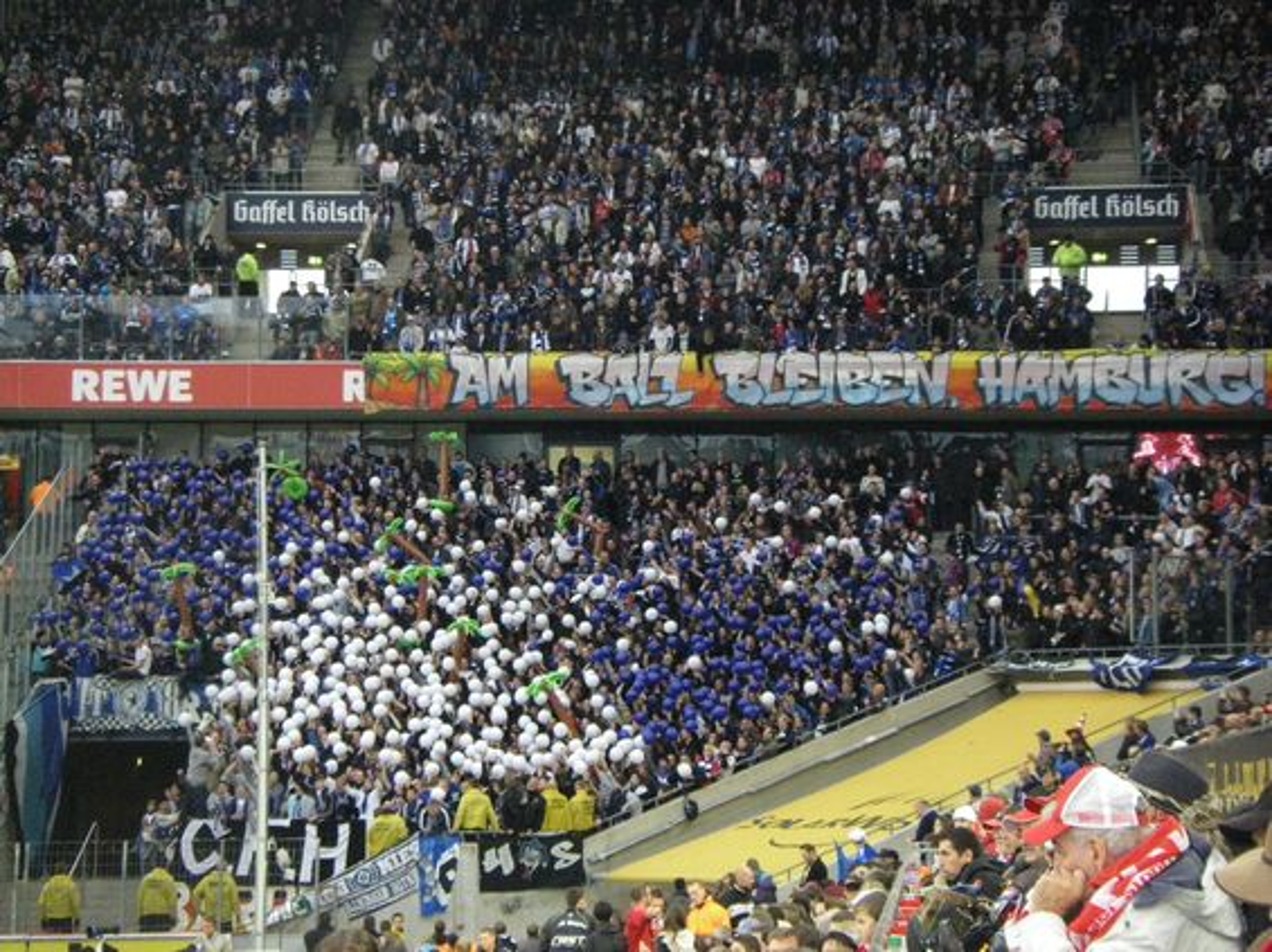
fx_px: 3636
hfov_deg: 19.8
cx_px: 636
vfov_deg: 14.9
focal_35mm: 99
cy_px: 476
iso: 800
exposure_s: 1/80
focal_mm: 16.3
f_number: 4
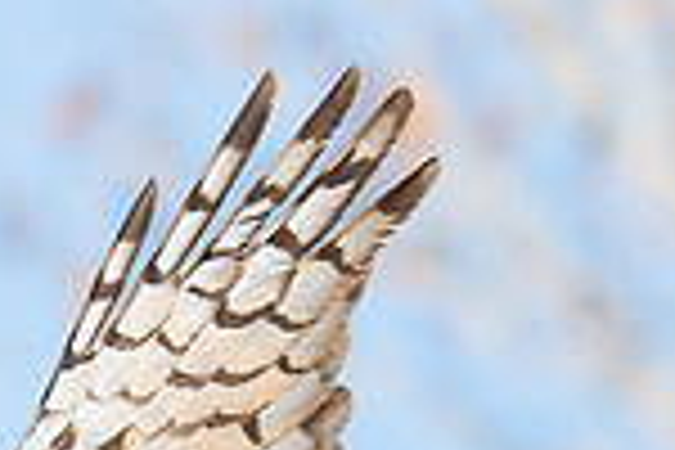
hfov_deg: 0.9
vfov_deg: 0.6
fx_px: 44265
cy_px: 321
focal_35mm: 2361
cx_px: -427
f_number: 8
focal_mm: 456
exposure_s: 1/2500
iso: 1000
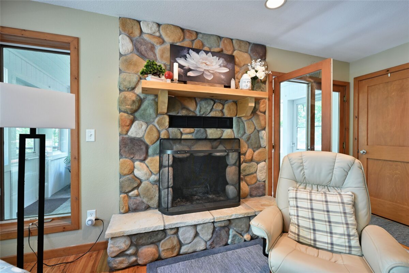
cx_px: 204
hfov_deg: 98.5
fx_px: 176
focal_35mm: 16
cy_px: 136
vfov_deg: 75.5
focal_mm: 15.5
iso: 400
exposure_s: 1/10
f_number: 5.6
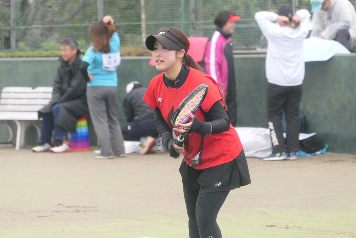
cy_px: 119
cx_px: 178
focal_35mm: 274
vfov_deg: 5.0
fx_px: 2709
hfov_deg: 7.5
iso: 2500
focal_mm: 100.06
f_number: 4
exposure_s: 1/3200
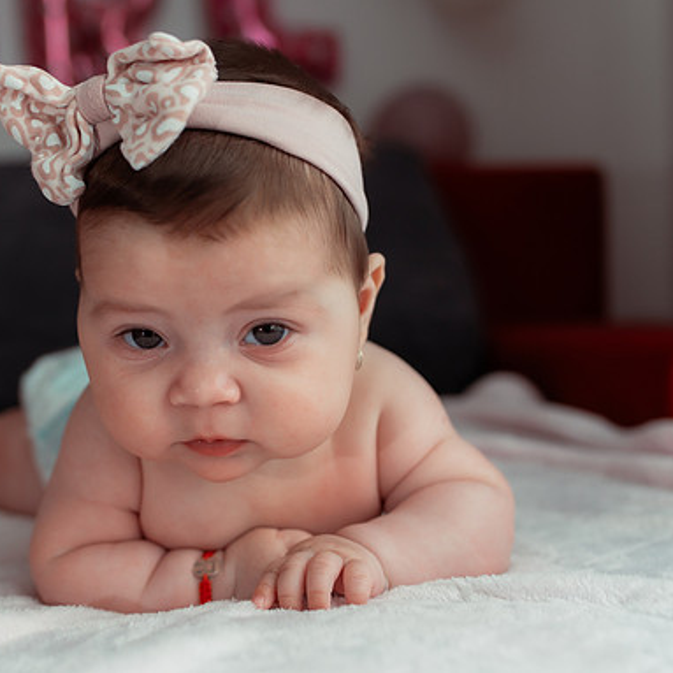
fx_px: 1034
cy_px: 349
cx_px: 281
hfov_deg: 36.0
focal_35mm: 47
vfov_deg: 36.1
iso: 800
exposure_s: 1/250
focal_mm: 35
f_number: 3.2
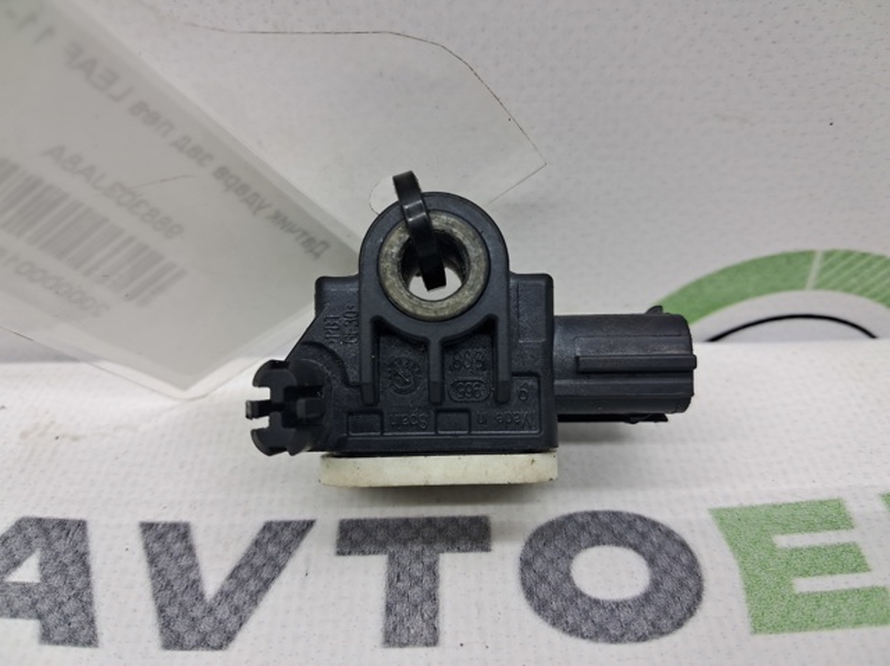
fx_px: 694
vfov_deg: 51.3
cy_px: 333
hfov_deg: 65.4
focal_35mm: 27
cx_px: 445
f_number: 1.8
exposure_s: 1/100
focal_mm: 4
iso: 50
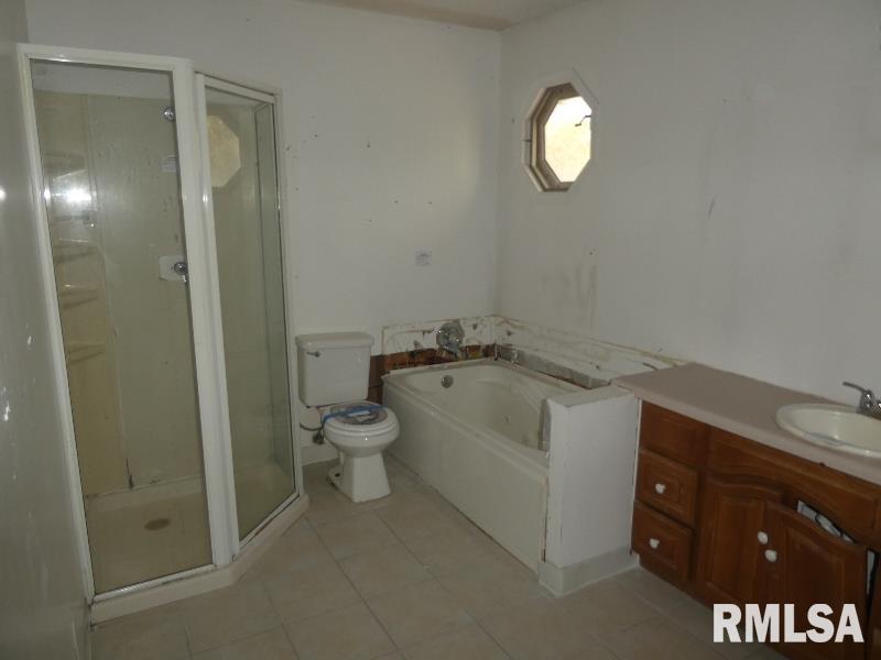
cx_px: 440
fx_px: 611
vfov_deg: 56.8
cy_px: 330
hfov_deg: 71.6
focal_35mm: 24
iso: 160
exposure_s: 1/60
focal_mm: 4.3
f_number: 3.3
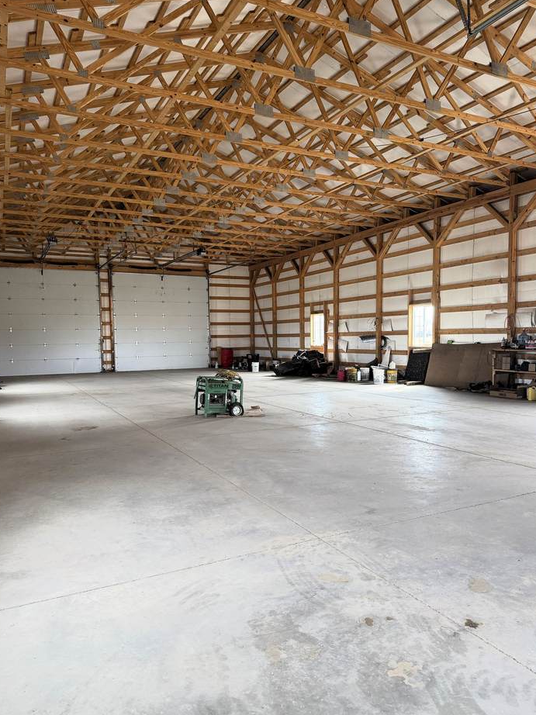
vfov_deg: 69.4
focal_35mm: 25
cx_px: 268
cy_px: 368
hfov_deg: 54.9
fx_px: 516
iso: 200
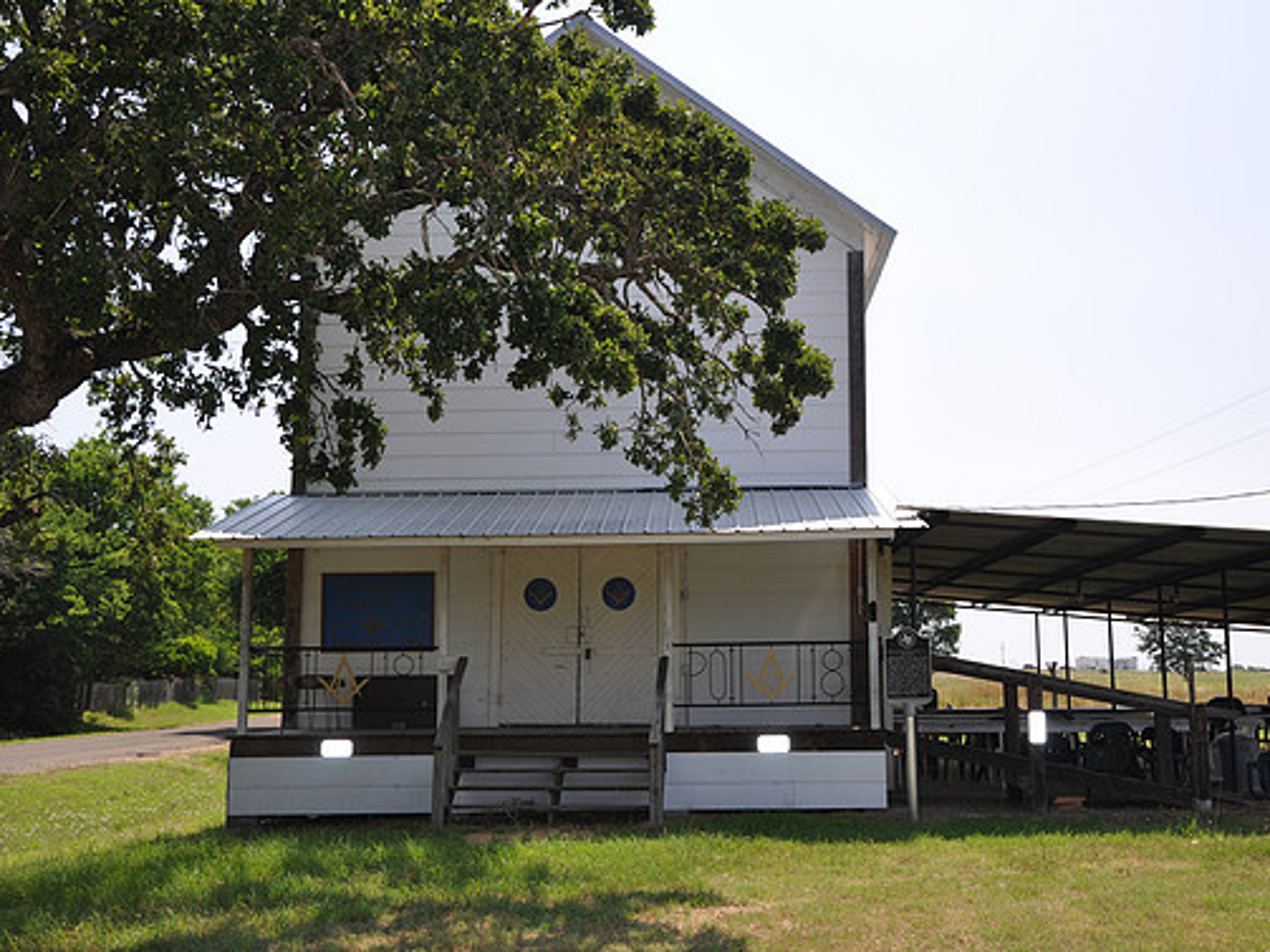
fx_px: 1524
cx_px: 659
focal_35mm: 42
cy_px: 479
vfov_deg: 34.7
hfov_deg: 45.2
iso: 200
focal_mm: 25
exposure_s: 1/200
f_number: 6.3
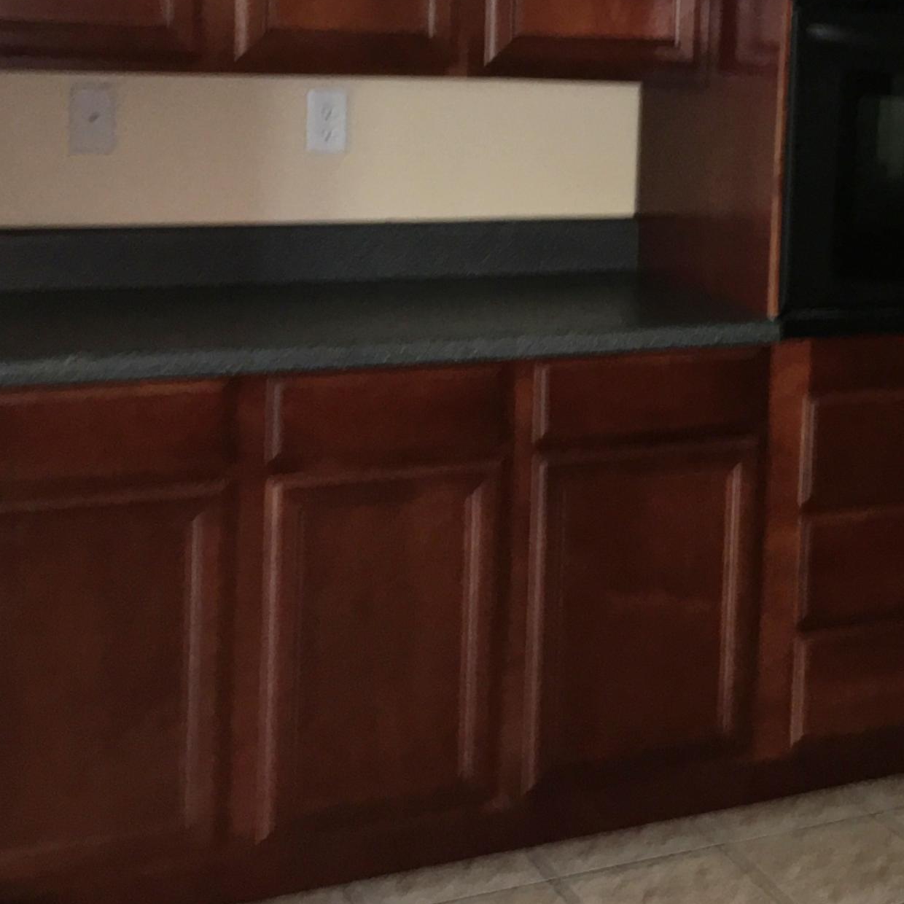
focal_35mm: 62
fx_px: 1832
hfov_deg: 26.8
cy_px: 169
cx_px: 802
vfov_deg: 27.1
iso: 160
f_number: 2.2
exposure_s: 1/16
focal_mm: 4.15
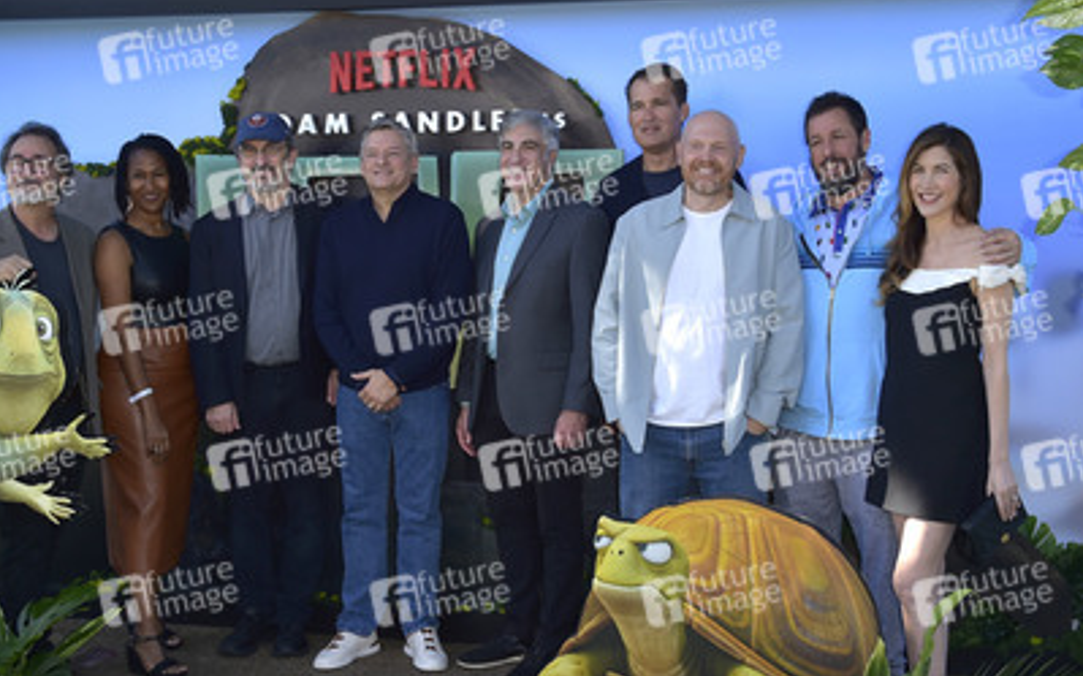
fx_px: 1357
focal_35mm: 46
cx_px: 475
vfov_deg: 27.9
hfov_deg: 43.4
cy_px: 391
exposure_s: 1/200
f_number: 7.1
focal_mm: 40
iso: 125
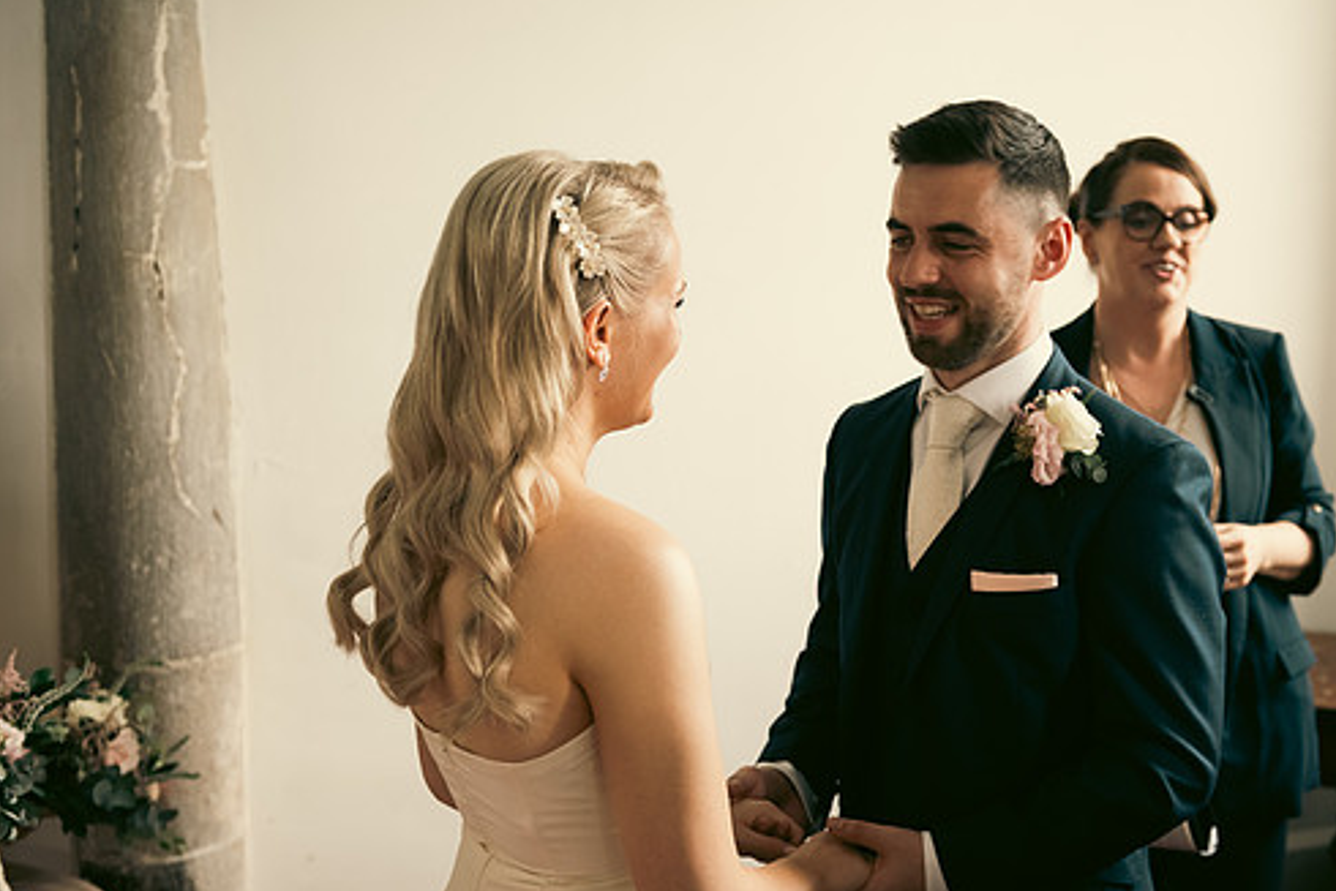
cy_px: 426
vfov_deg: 29.9
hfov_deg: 43.4
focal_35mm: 45
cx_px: 783
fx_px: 1670
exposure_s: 1/160
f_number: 3.5
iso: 800
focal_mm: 38
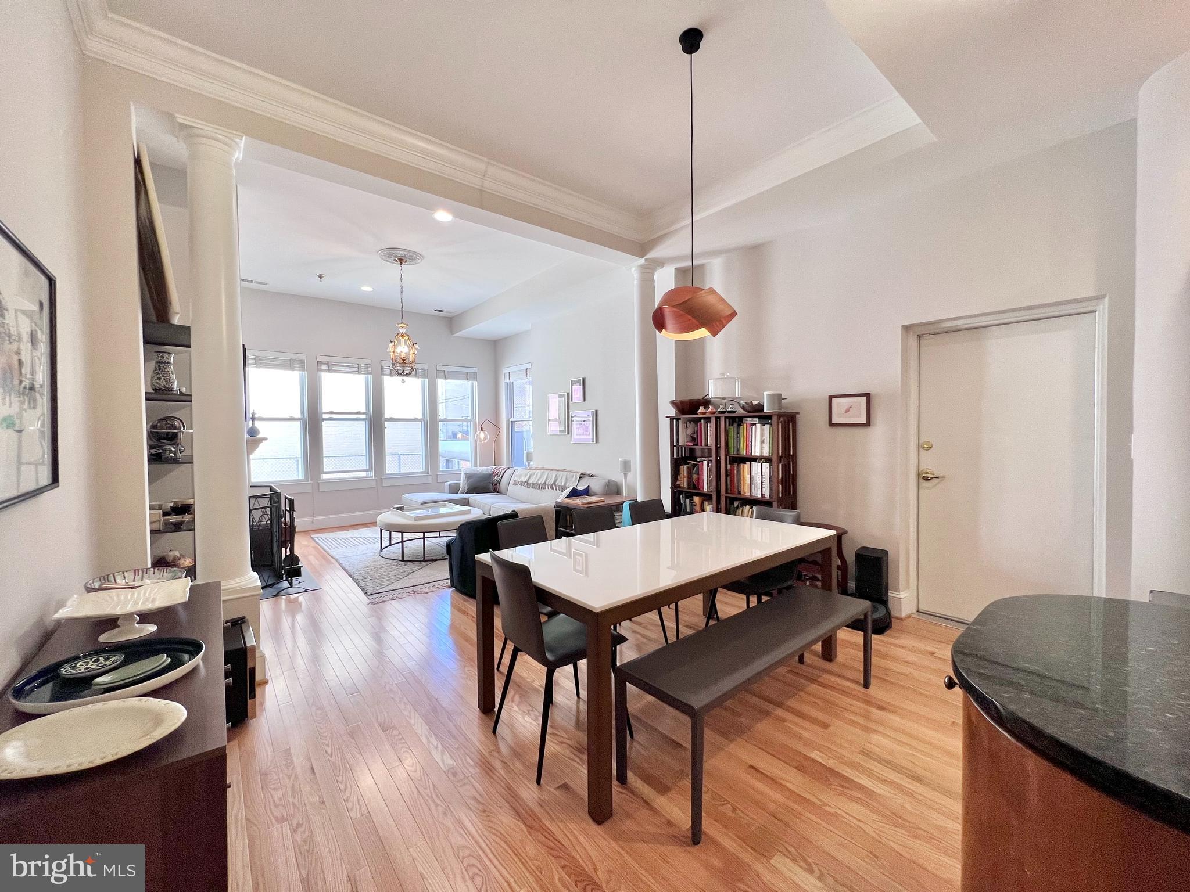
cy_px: 446
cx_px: 595
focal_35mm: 13
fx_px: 447
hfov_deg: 106.2
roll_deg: +0.9
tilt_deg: -1.3
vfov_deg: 89.9
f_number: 1.8
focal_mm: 1.57
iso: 100
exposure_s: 1/120
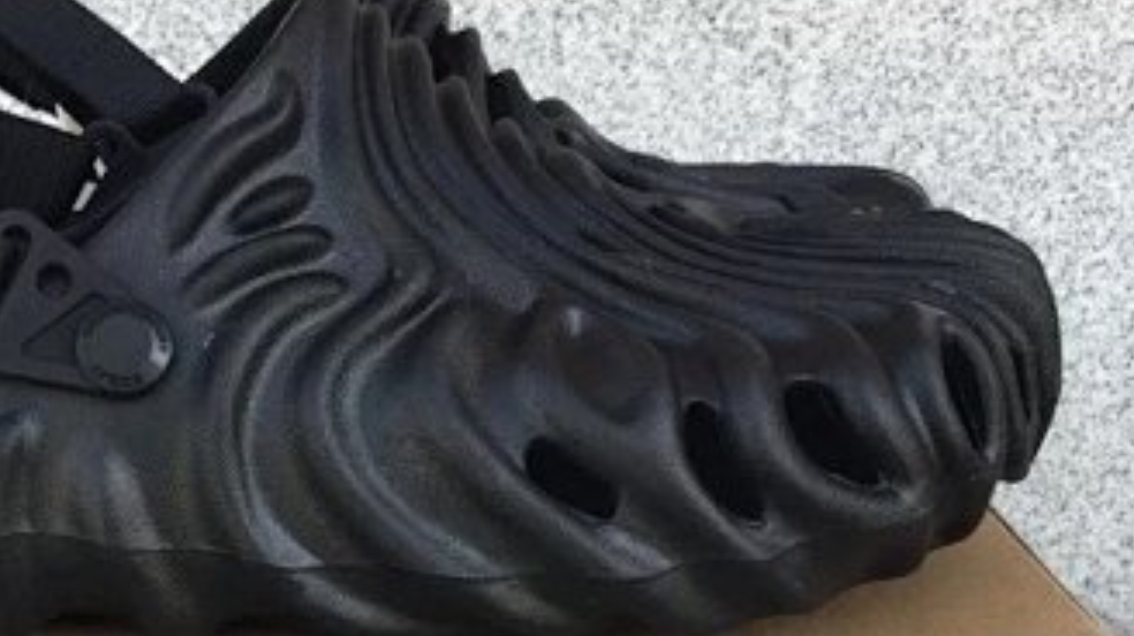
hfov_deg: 31.5
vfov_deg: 18.0
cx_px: 325
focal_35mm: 66
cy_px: 563
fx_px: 1983
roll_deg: +0.0
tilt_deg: -20.4
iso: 25
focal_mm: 3.3
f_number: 2.4
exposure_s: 1/100
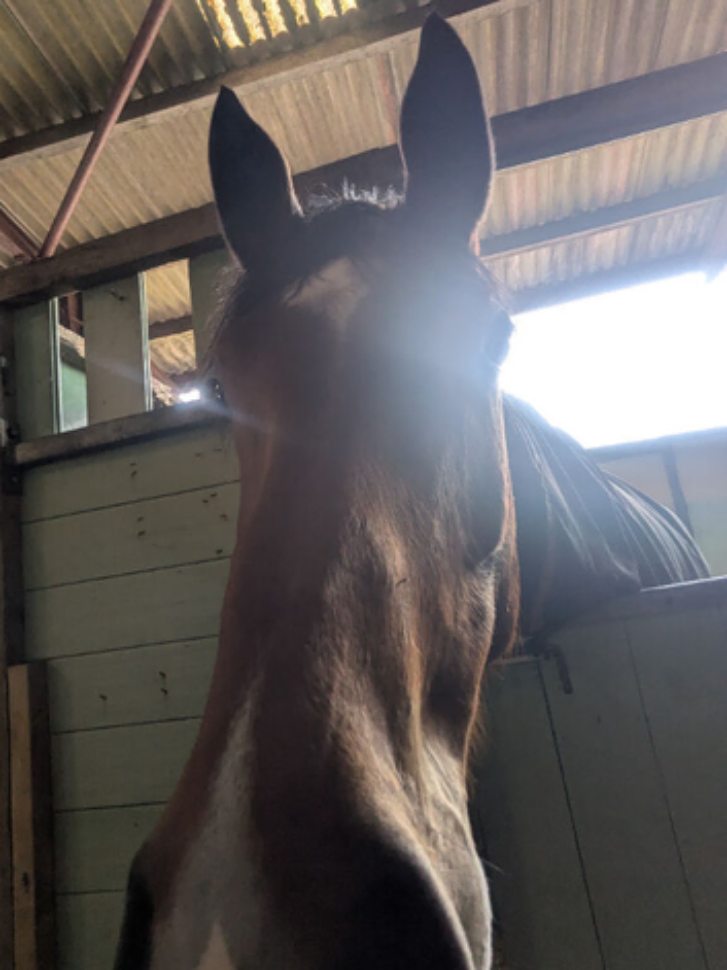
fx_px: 588
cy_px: 485
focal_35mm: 21
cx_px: 364
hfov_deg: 63.4
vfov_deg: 79.0
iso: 96
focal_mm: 2.74
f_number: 2.2
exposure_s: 1/100
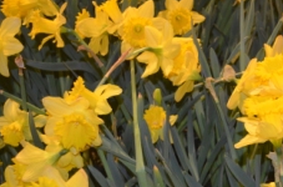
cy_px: 140
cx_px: 238
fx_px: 651
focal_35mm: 83
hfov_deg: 24.0
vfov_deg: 16.3
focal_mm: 28
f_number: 4.5
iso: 1600
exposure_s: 1/60
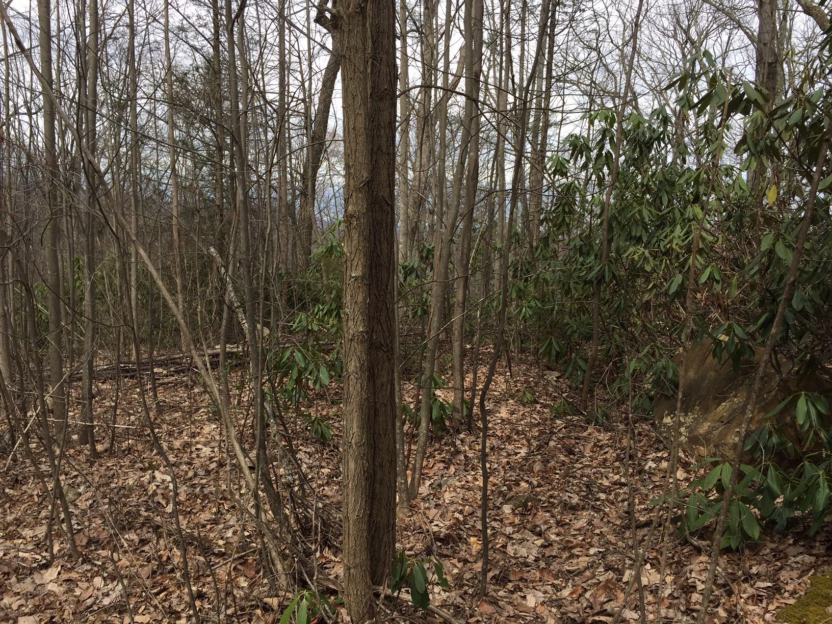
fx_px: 697
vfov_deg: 48.2
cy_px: 312
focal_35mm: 29
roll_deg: -2.8
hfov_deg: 61.7
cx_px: 416
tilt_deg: -7.5
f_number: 2.2
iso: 32
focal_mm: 4.15
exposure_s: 1/964
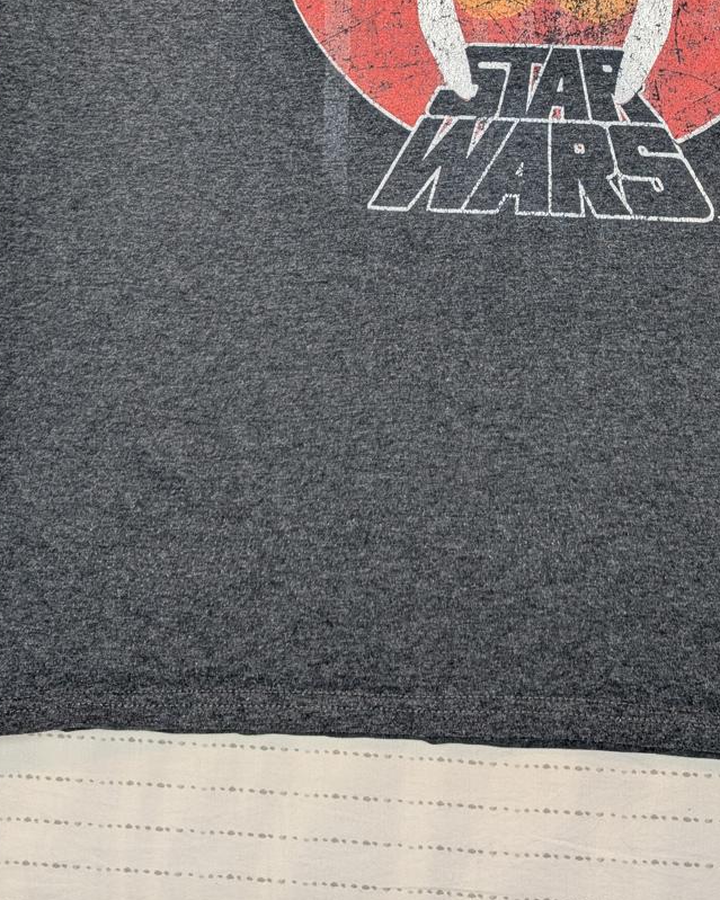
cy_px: 12
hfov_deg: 31.4
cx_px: 554
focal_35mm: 47
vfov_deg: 35.9
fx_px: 1252
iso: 25
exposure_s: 1/60
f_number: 1.68
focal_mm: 6.9
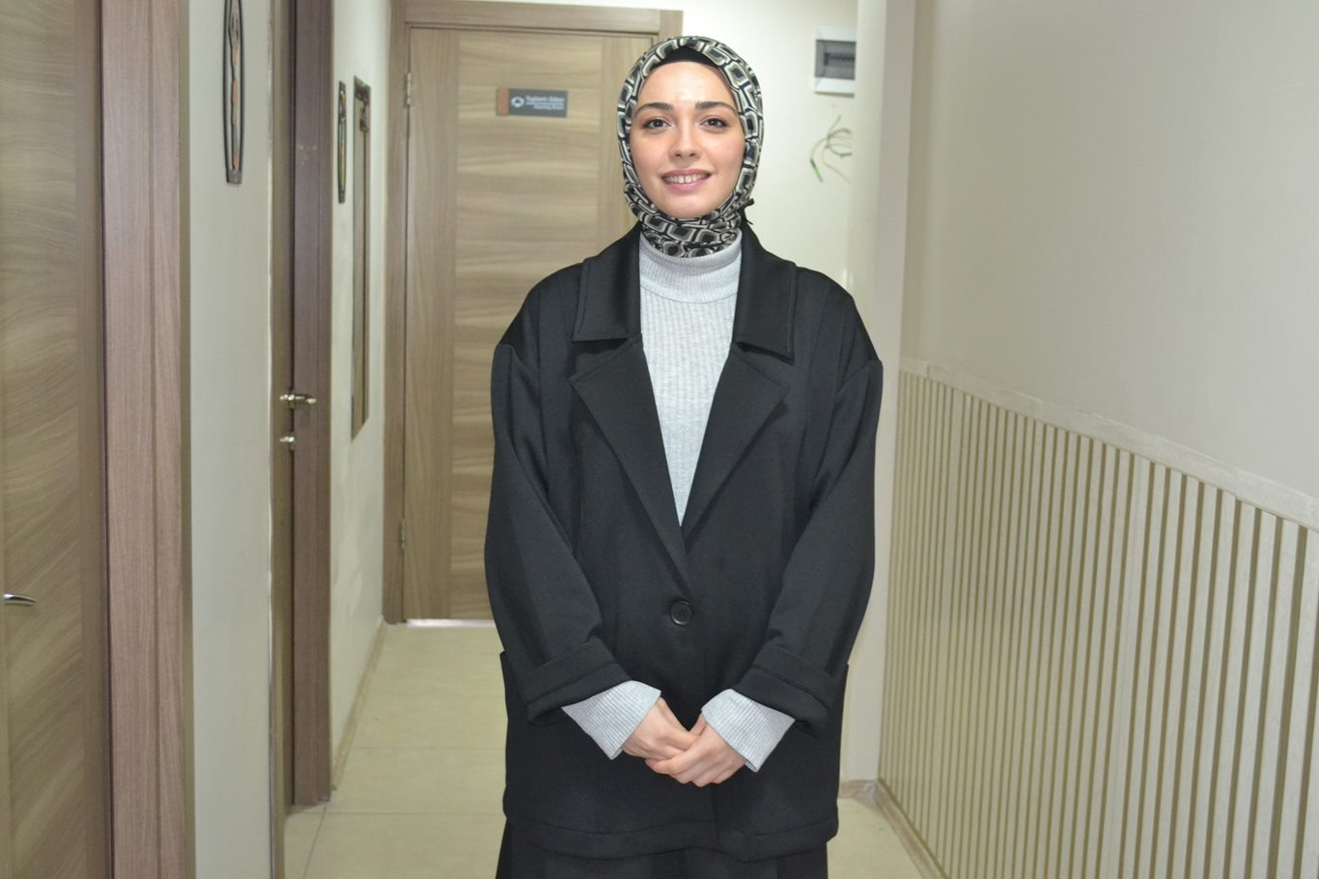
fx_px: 1648
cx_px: 660
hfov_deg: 43.6
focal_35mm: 45
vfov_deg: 29.9
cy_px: 440
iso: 2200
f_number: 4.5
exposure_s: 1/60
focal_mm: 30
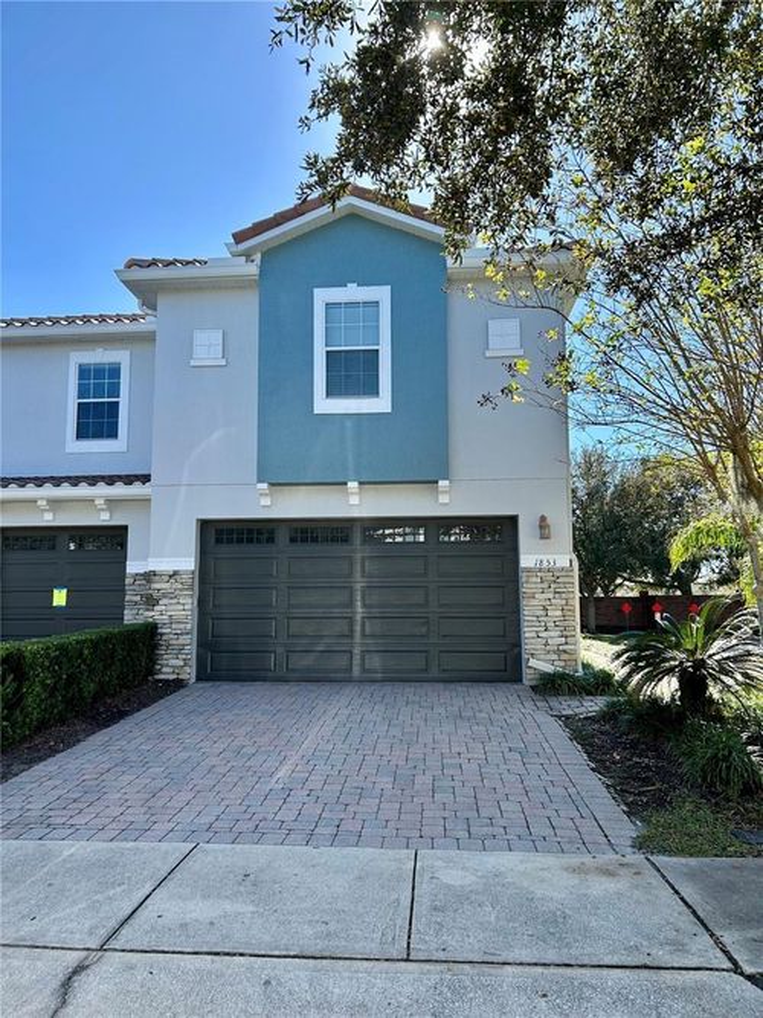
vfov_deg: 67.3
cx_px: 382
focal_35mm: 26
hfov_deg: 53.0
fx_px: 764
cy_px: 509
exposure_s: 1/1412
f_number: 1.5
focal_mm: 5.7
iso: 50
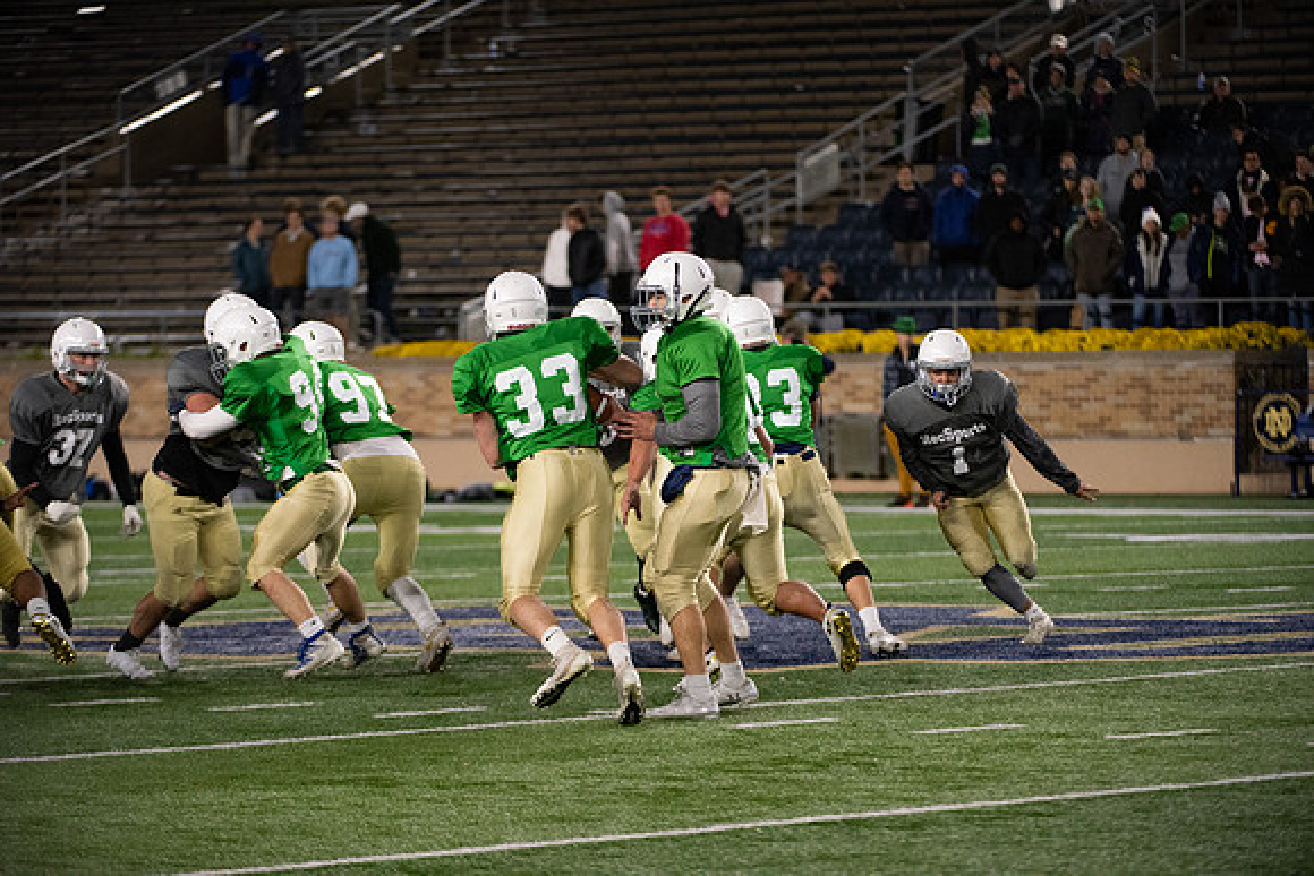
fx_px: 7301
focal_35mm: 200
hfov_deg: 10.3
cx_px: 657
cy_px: 438
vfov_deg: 6.9
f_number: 4
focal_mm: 200
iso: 3600
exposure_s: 1/500
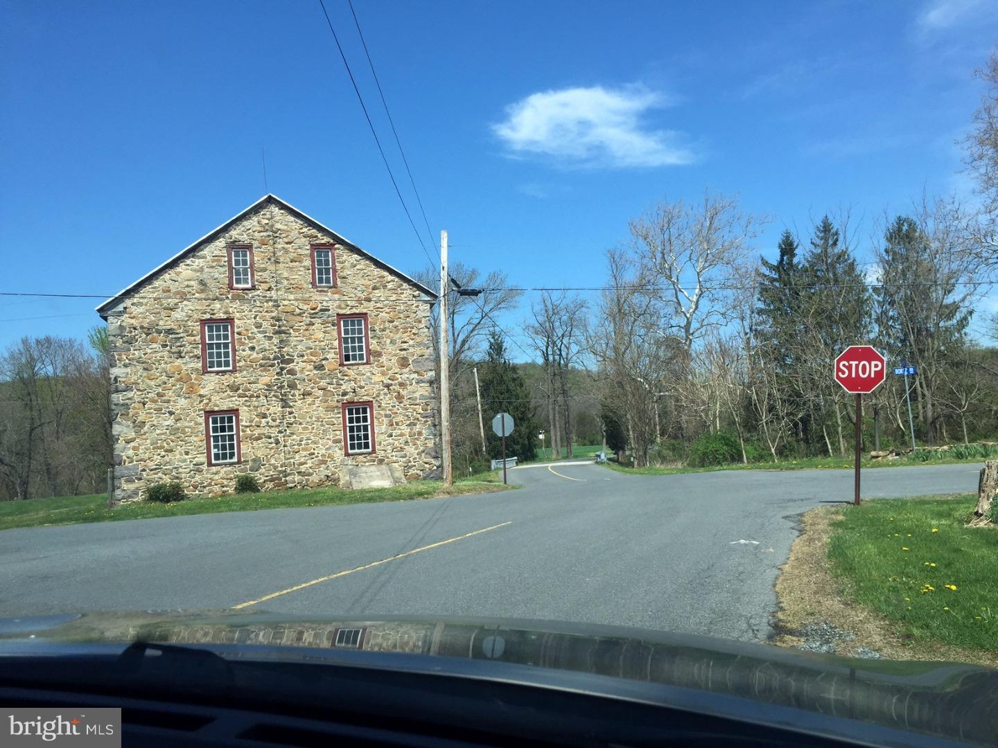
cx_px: 499
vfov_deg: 48.2
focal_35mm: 29
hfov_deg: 61.7
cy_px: 374
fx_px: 836
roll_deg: +3.8
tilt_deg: +3.7
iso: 32
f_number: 2.2
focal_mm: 4.15
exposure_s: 1/1163
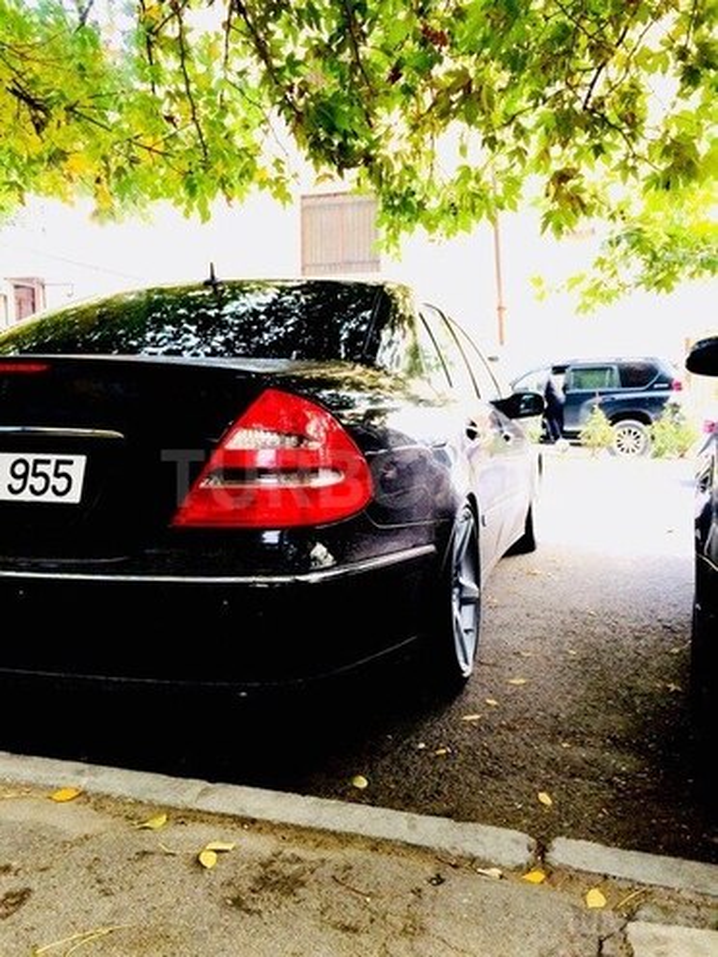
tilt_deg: -6.9
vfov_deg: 61.7
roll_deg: +1.3
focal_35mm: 29
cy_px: 478
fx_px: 802
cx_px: 359
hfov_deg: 48.2
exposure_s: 1/33
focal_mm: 4.15
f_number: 2.2
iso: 64
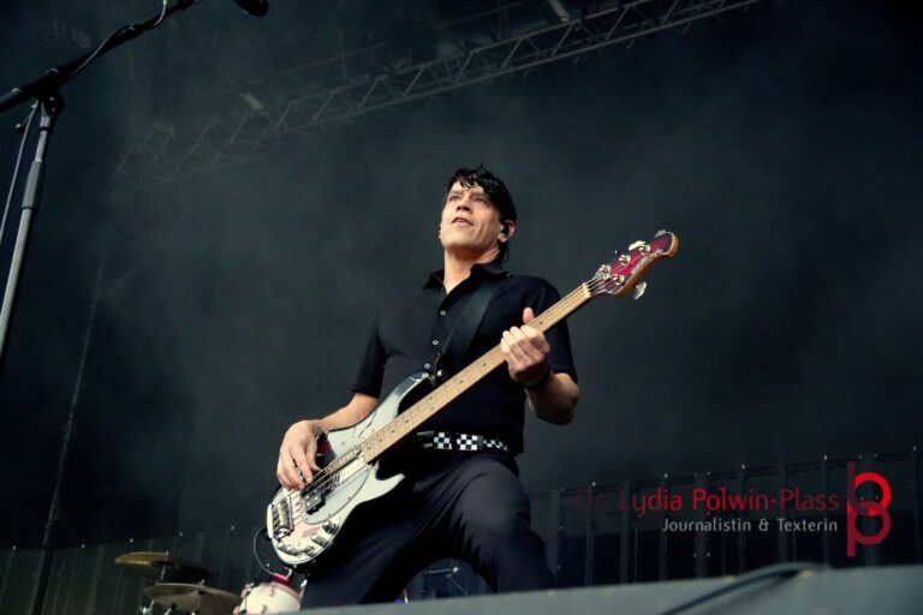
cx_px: 462
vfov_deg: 23.2
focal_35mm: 58
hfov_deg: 34.2
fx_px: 1500
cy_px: 308
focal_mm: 39
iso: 6400
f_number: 4.5
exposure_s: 1/50
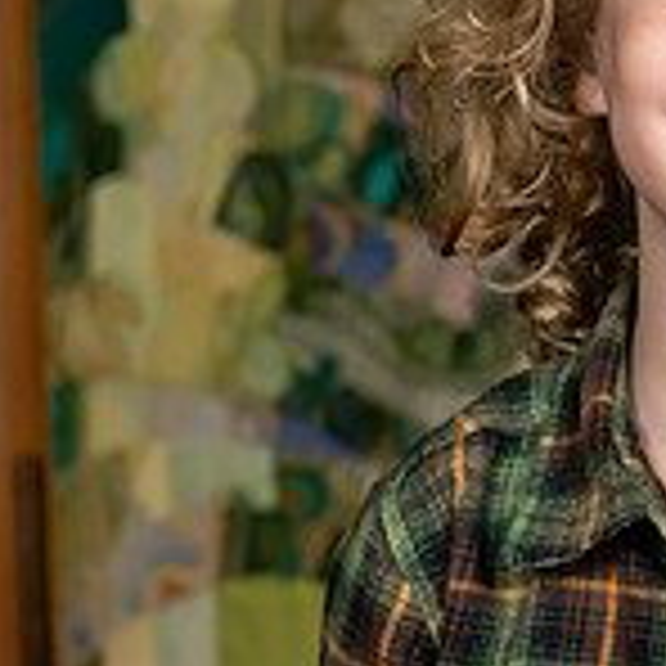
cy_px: 547
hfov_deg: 6.6
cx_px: 780
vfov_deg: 6.7
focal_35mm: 262
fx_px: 5703
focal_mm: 56
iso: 400
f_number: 7.1
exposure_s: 1/200
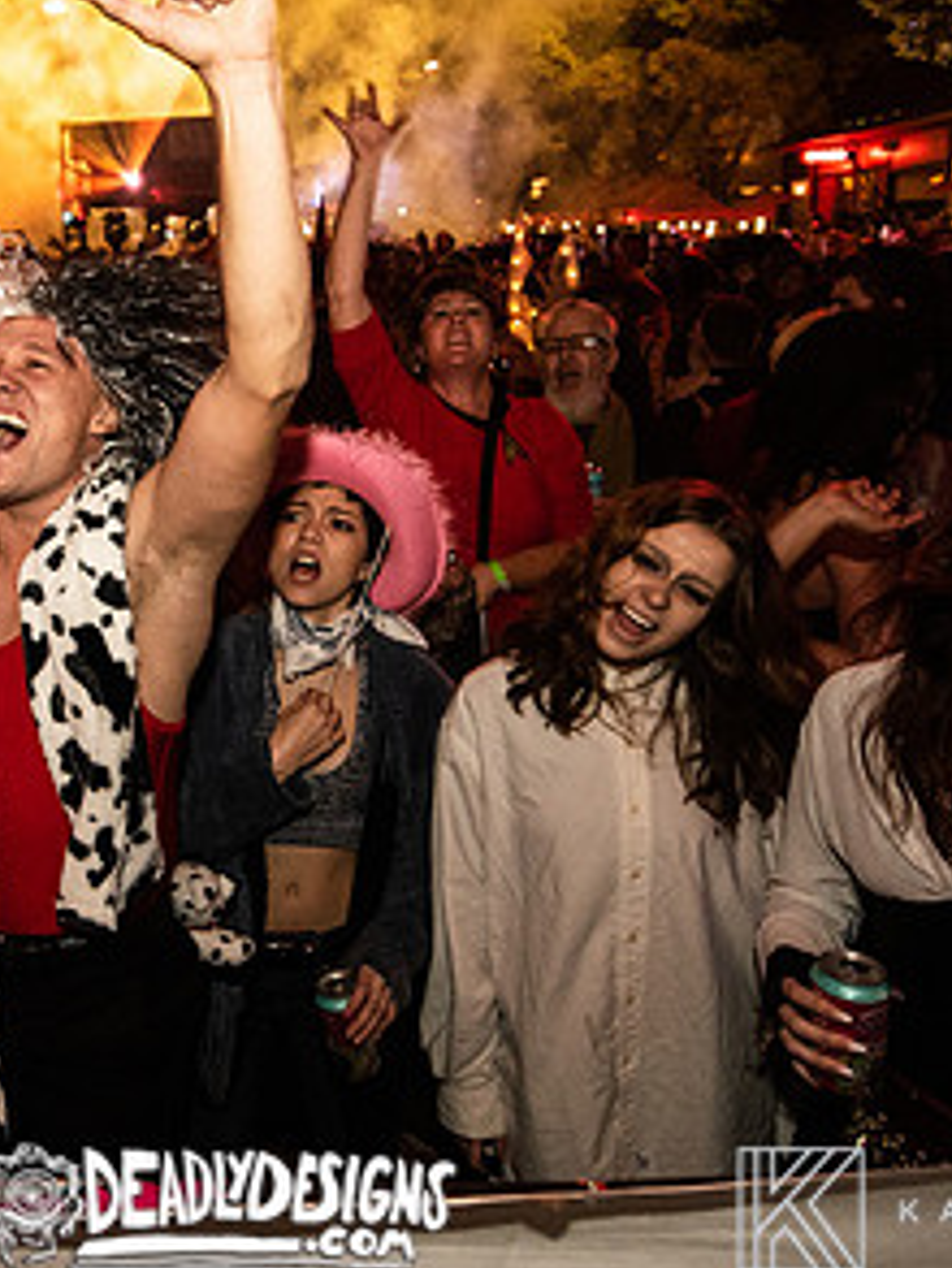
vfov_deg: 57.7
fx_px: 1136
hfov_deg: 41.3
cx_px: 65
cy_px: 483
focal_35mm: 31
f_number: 3.5
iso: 2000
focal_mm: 14
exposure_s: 1/100
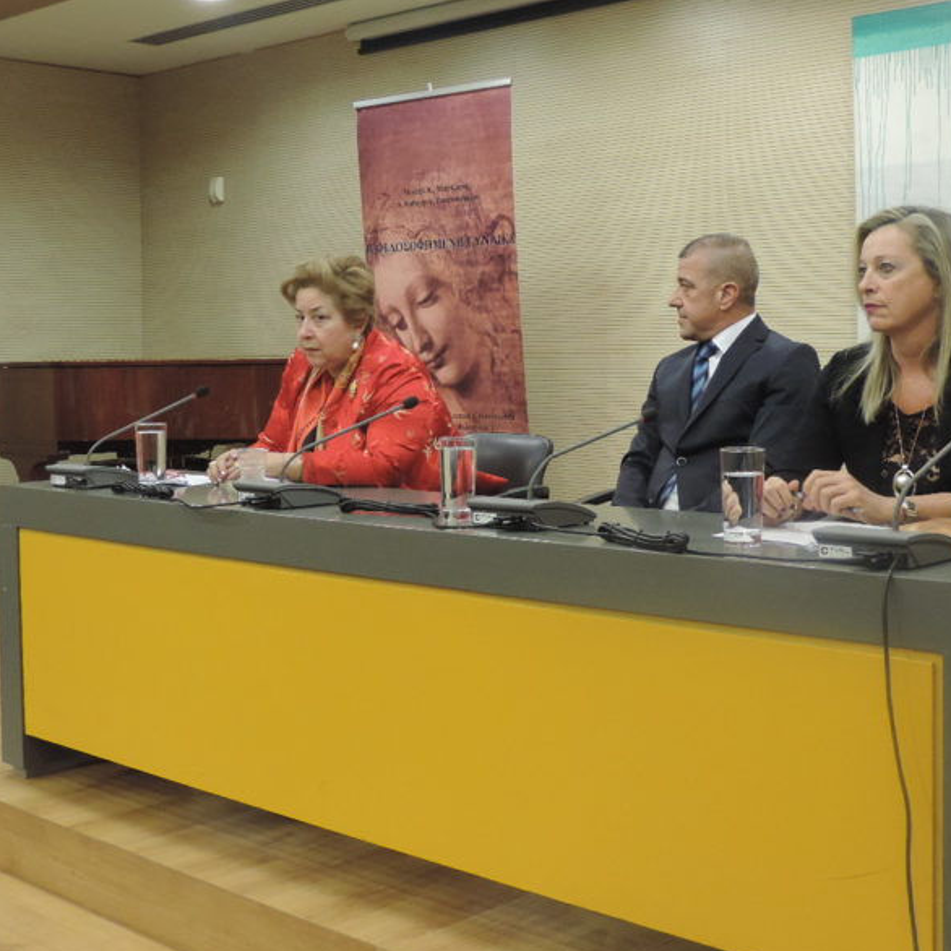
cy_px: 401
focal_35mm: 51
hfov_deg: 33.4
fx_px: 1585
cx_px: 425
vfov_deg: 33.3
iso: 400
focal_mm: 5.8
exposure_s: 1/30
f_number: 3.2
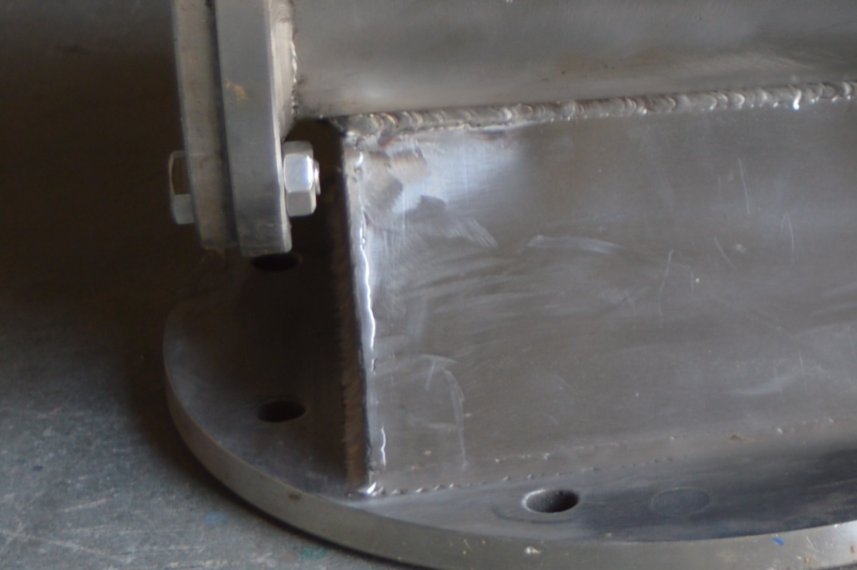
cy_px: -163
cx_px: 1253
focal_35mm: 159
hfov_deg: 12.4
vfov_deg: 8.5
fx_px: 3782
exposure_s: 1/30
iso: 140
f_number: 4
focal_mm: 26
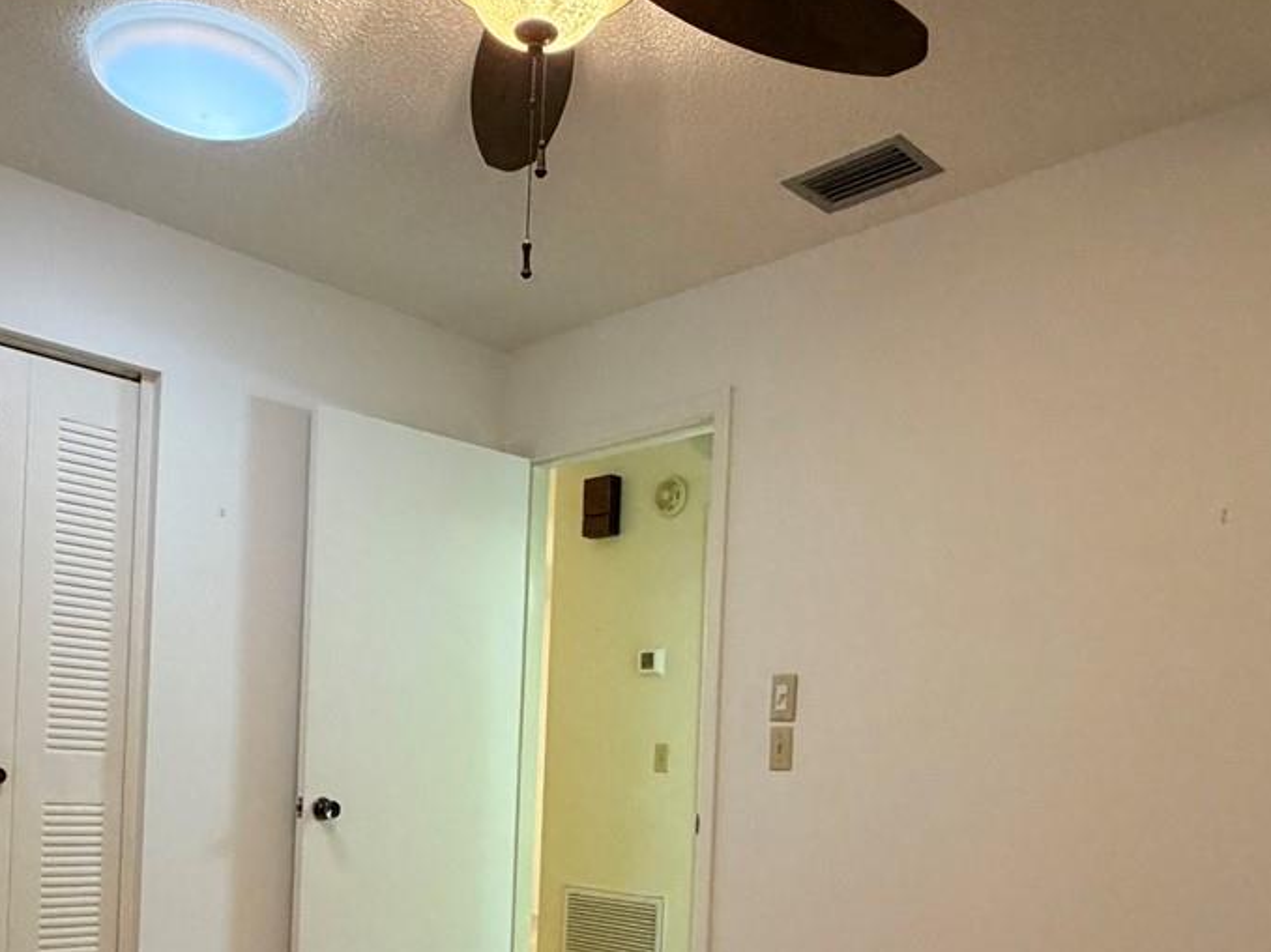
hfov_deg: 55.1
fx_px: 1211
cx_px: 535
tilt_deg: +0.9
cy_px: 769
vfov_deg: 41.0
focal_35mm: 33
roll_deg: -1.7
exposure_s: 1/60
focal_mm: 2.22
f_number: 2.2
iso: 400
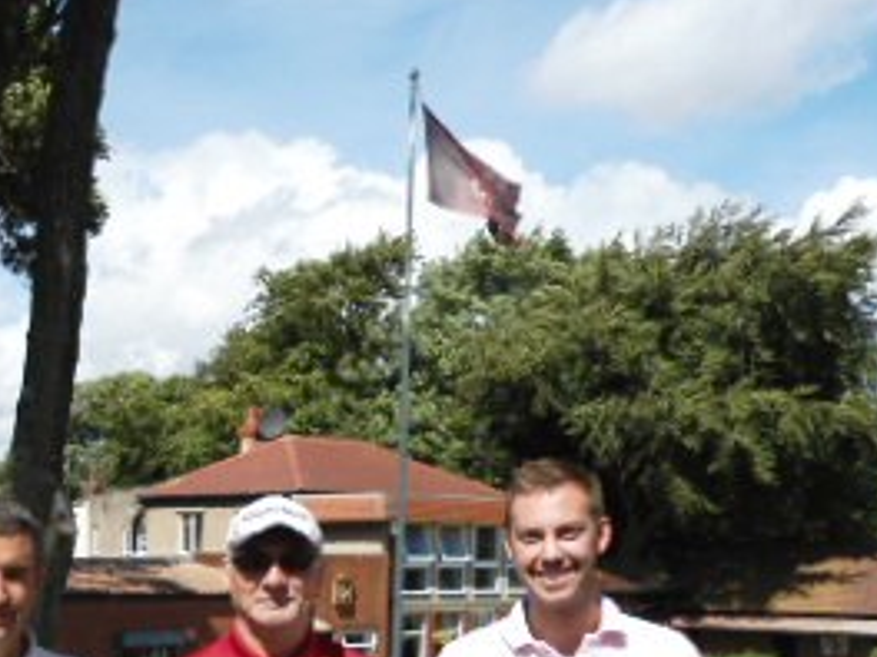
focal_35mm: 63
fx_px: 1596
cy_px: 727
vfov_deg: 22.0
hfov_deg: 29.7
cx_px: 123
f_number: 8
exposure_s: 1/160
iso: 80
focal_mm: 4.7
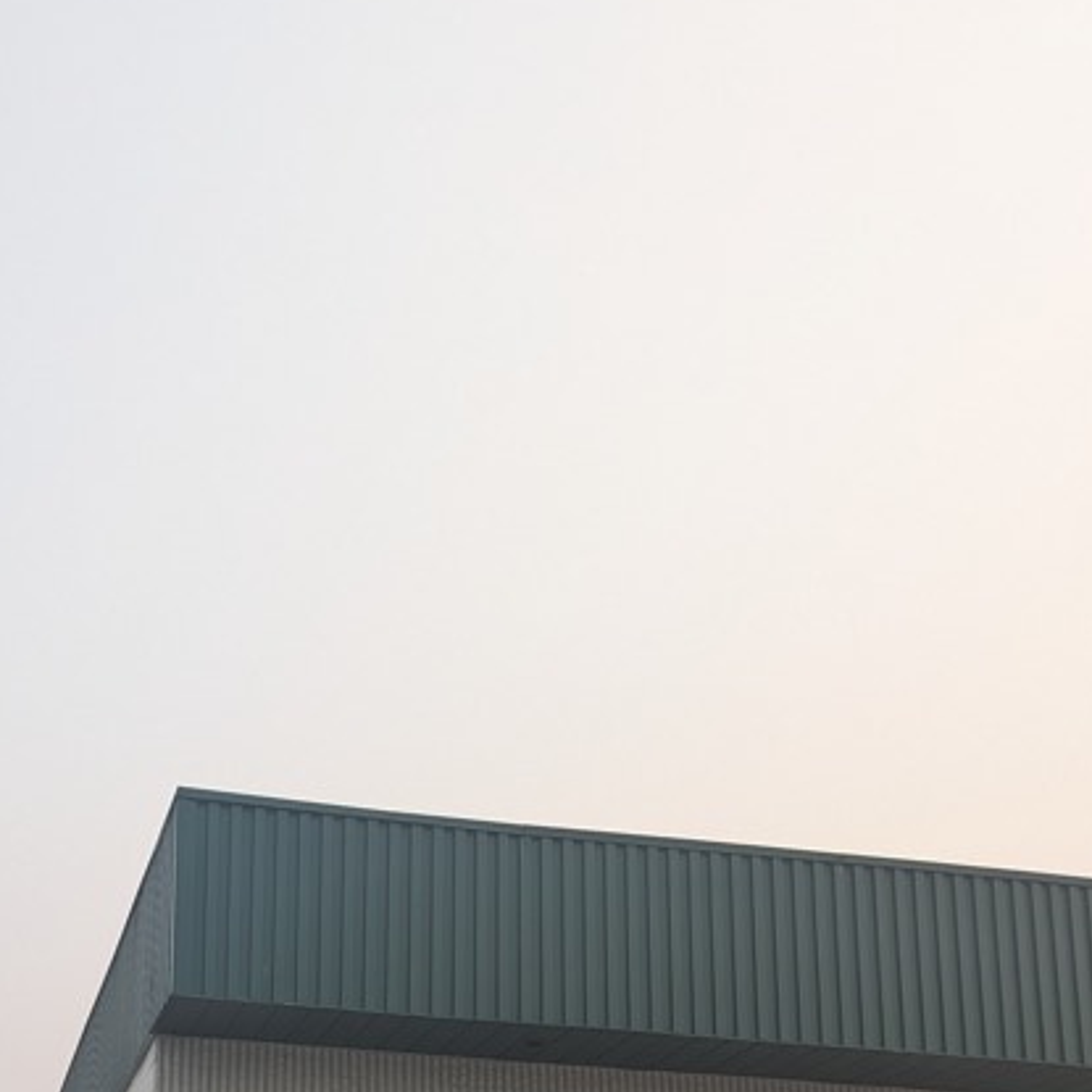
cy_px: 1145
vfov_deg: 33.0
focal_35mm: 46
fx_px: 1642
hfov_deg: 35.9
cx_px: 267
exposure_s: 1/1527
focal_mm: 4.53
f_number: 1.7
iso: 38
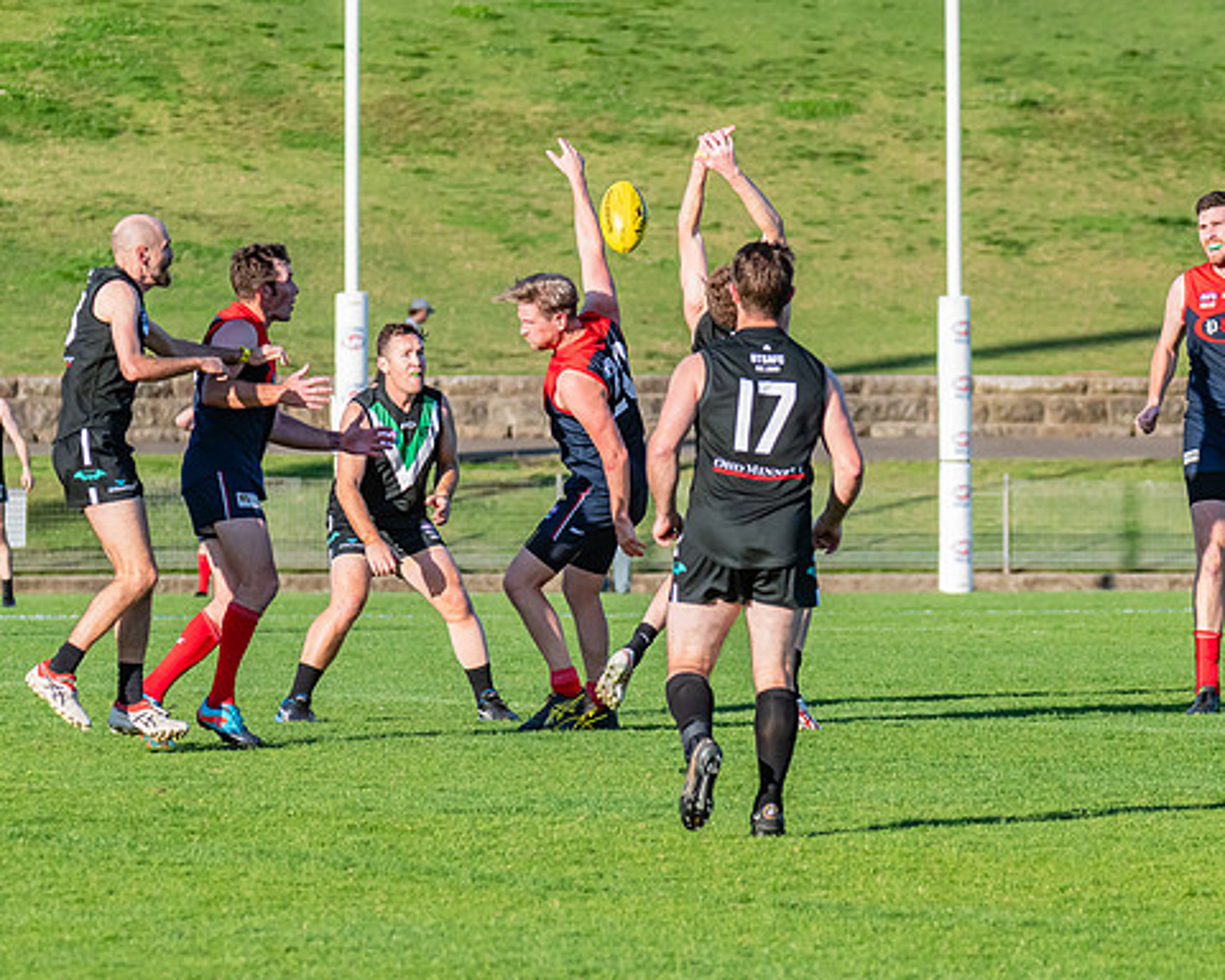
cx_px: 626
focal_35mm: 393
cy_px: 371
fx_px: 14248
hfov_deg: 4.9
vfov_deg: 3.9
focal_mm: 210
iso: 800
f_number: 7.1
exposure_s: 1/1600
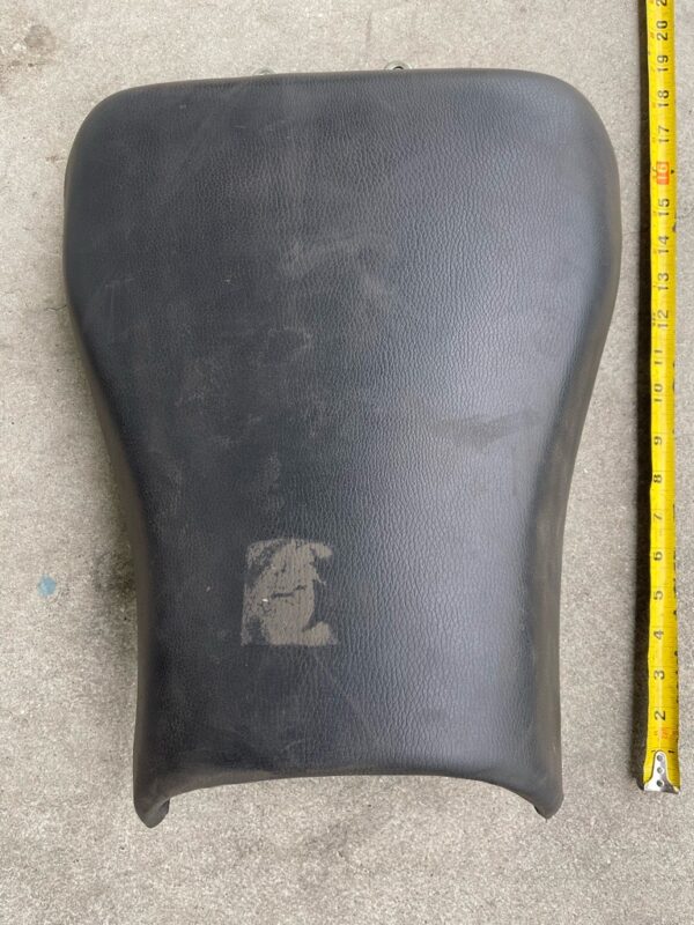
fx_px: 695
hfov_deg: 53.1
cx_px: 347
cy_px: 462
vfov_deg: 67.3
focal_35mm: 26
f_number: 1.6
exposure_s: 1/121
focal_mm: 5.1
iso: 64
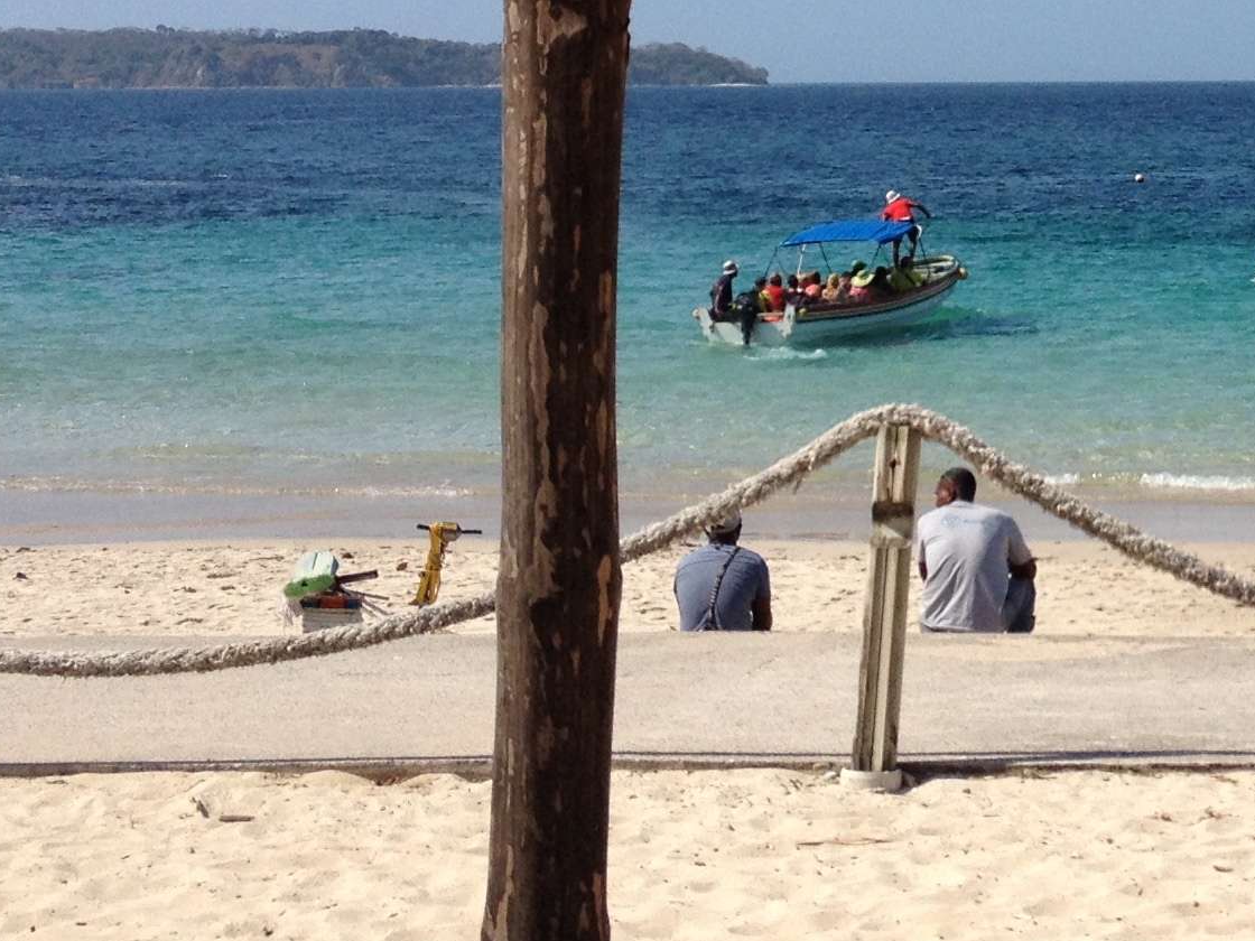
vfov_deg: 14.3
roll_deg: +0.7
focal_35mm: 102
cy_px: 26
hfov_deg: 18.5
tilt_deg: -2.1
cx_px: 1370
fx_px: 3698
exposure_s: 1/2762
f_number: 2.4
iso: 50
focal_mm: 4.28
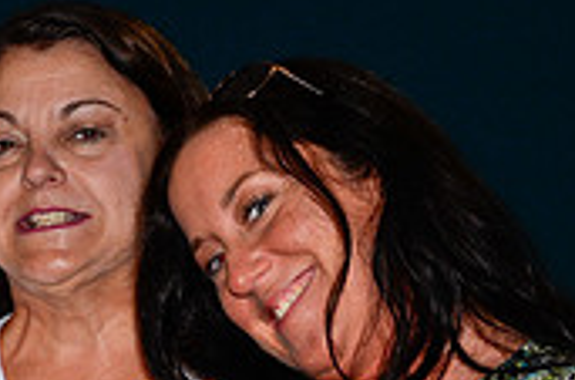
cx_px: -54
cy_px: 501
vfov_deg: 7.6
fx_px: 2830
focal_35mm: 178
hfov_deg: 11.4
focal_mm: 35
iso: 400
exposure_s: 1/50
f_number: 5
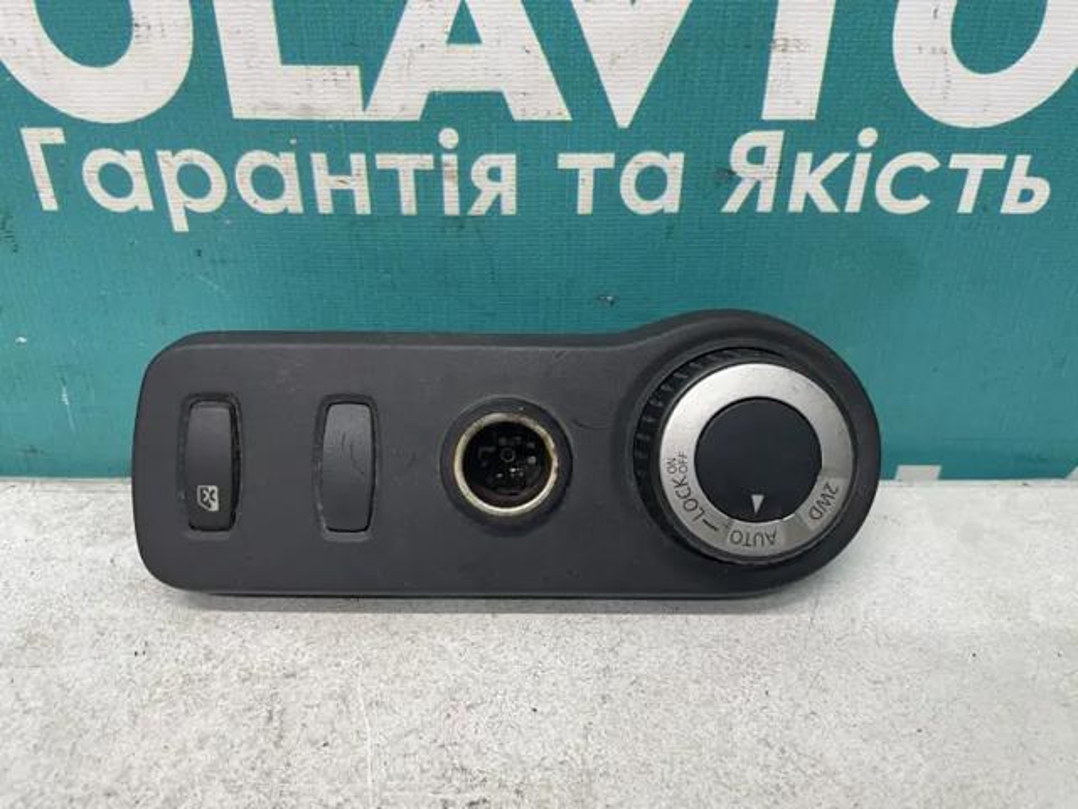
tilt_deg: -31.5
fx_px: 810
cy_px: 404
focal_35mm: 26
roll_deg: +1.0
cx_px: 539
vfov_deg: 53.1
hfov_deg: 67.3
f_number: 1.6
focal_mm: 4.2
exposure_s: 1/50
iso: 80
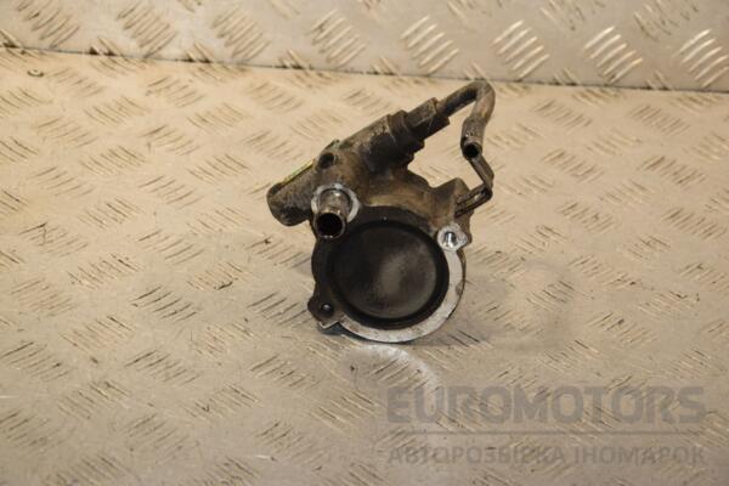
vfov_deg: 13.0
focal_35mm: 105
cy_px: 243
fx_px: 2126
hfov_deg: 19.5
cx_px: 364
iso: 800
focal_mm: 70
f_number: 7.1
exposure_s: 1/200
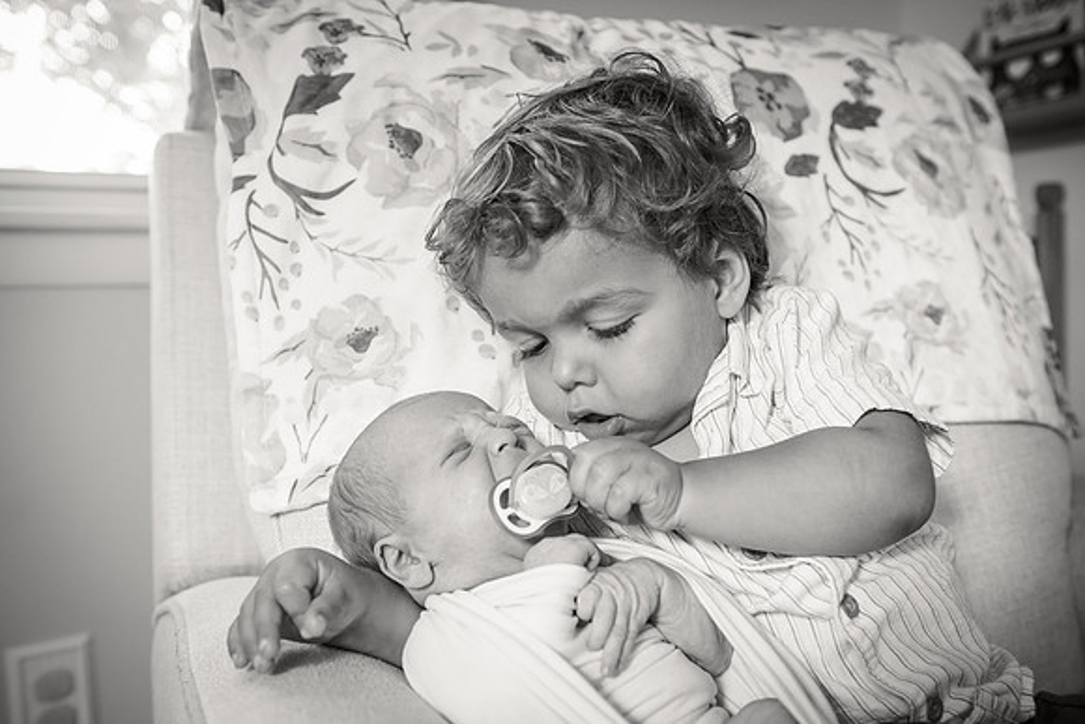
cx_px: 542
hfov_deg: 54.4
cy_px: 362
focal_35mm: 35
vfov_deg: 37.9
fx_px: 1056
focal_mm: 35
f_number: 3.5
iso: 3200
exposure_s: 1/160
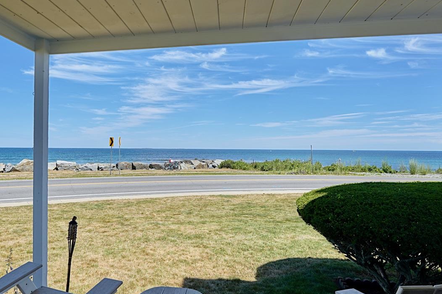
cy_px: 157
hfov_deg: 72.4
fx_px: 295
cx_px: 163
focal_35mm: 24
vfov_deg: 53.0
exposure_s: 1/400
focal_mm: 14
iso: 100
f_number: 8
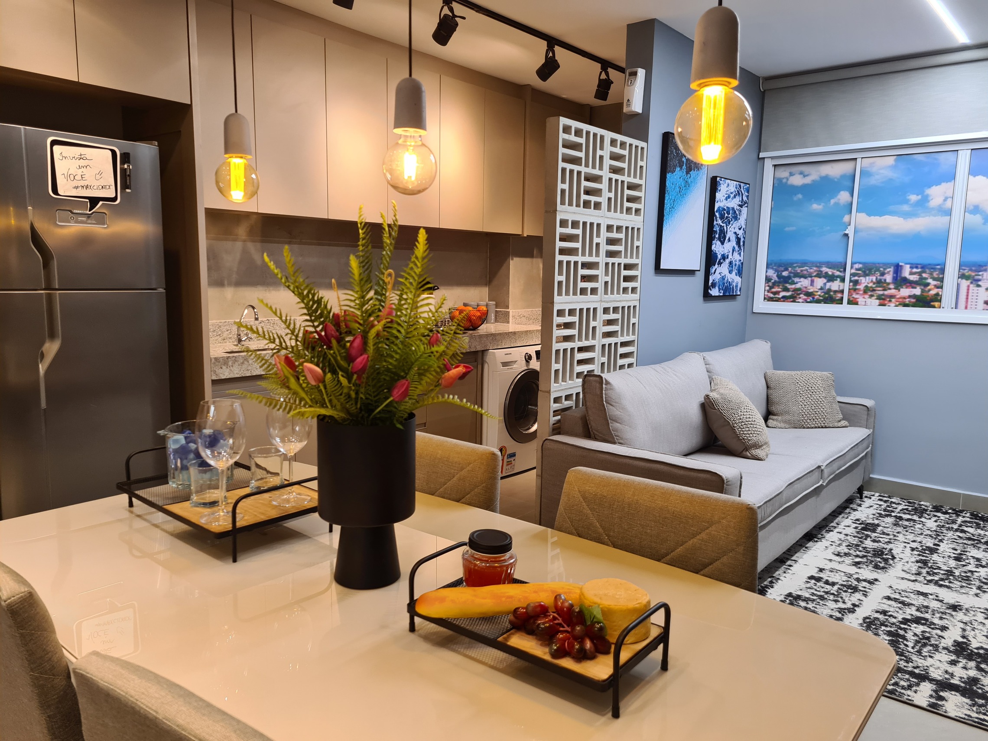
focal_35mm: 26
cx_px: 494
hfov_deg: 67.3
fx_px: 742
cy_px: 370
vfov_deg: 53.1
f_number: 1.8
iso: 160
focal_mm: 5.4
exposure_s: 1/60
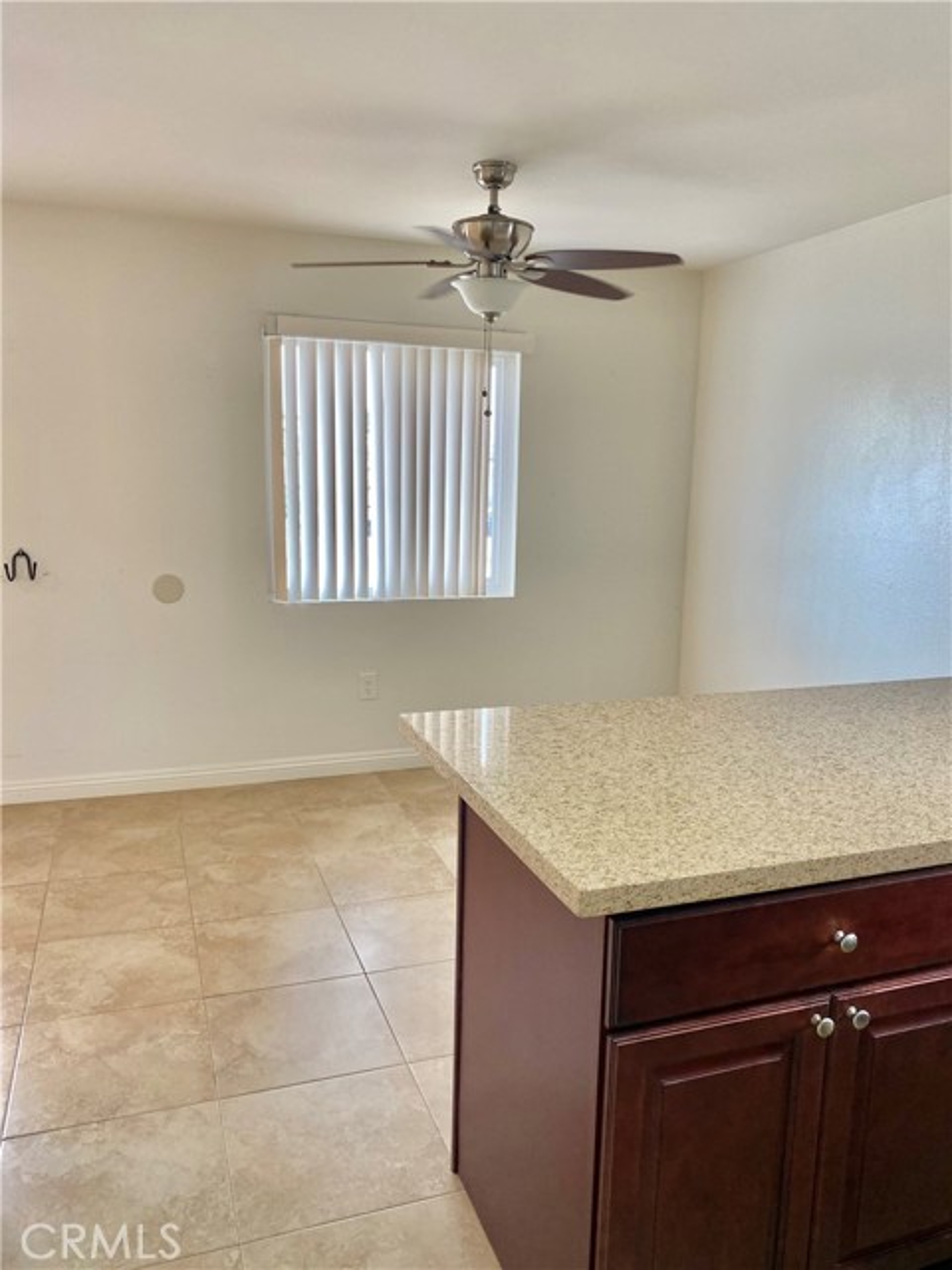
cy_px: 635
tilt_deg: -9.4
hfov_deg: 53.1
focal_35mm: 26
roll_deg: +0.2
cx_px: 476
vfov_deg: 67.3
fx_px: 953
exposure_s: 1/120
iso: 100
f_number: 1.8
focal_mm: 4.25
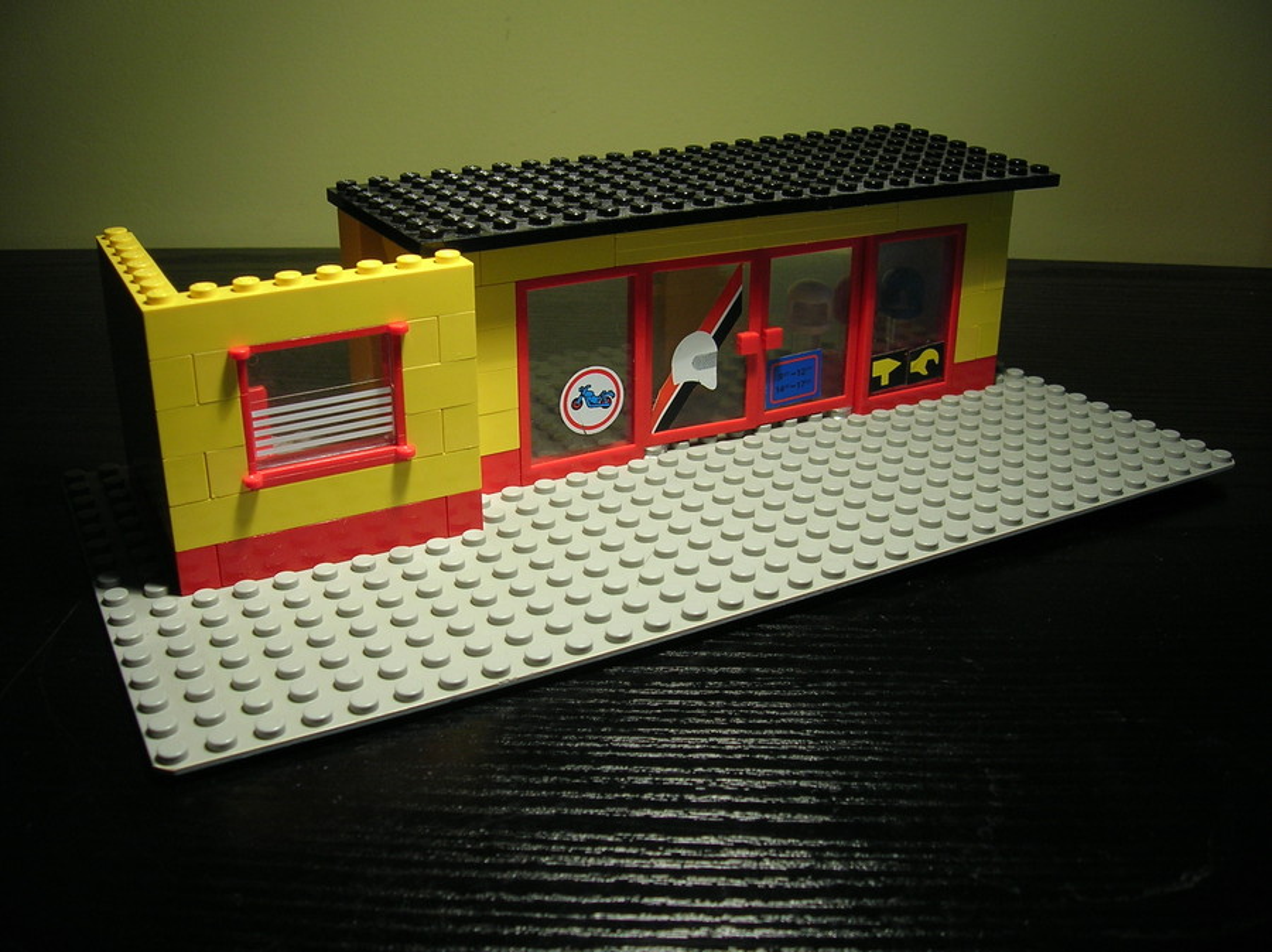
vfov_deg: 41.7
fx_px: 1248
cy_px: 476
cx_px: 636
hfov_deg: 54.0
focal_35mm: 34
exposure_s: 1/30.8
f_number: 2.9
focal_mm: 5.7
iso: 50
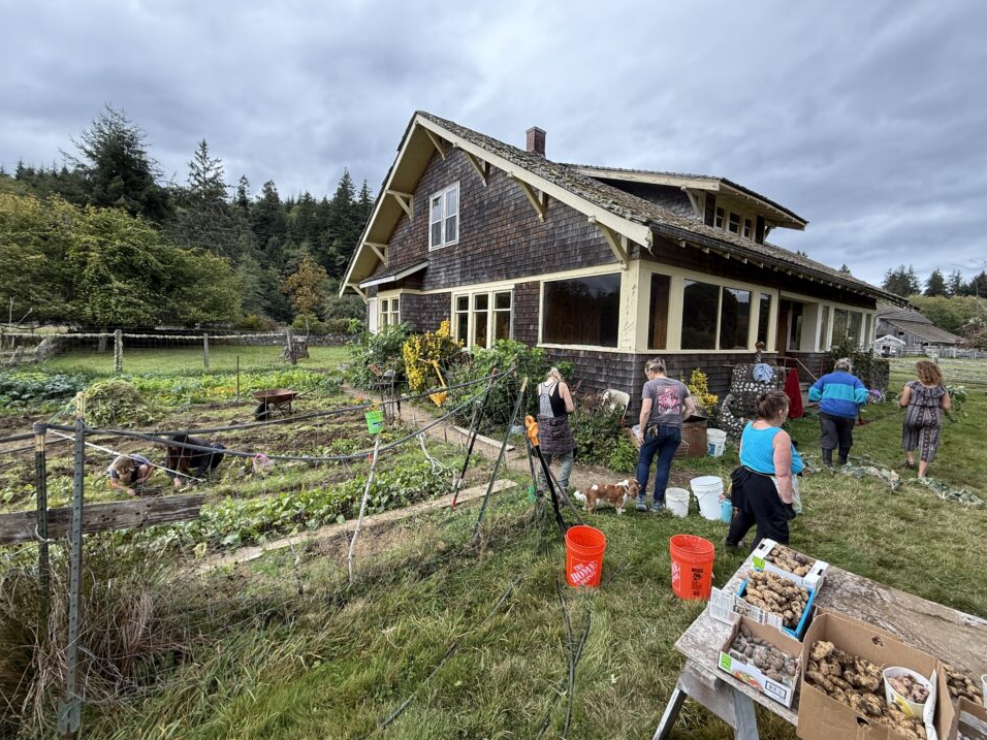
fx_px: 428
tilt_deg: -2.1
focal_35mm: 15
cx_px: 516
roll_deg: -2.1
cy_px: 364
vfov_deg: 81.7
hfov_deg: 98.1
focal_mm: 2.22
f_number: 2.2
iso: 64
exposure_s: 1/451
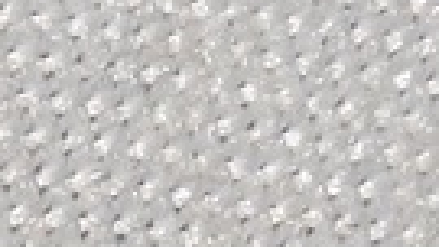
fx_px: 18256
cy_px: 601
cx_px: -741
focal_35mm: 1568
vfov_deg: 0.8
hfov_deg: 1.4
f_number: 13
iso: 100
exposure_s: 1/160
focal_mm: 140
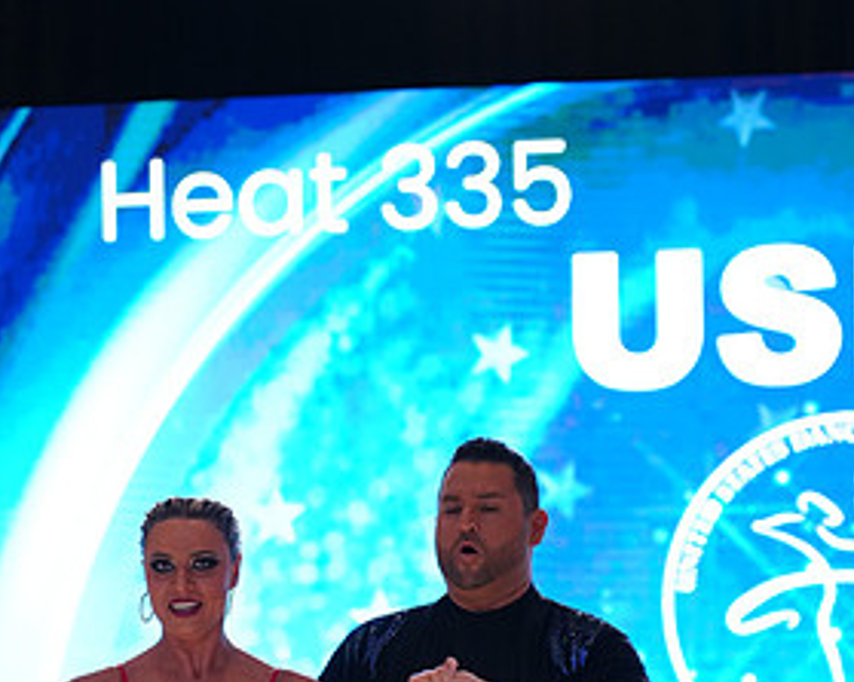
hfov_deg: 9.4
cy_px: 856
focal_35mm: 205
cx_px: 442
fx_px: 5180
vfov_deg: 7.5
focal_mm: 105
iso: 2000
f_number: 4
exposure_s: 1/250
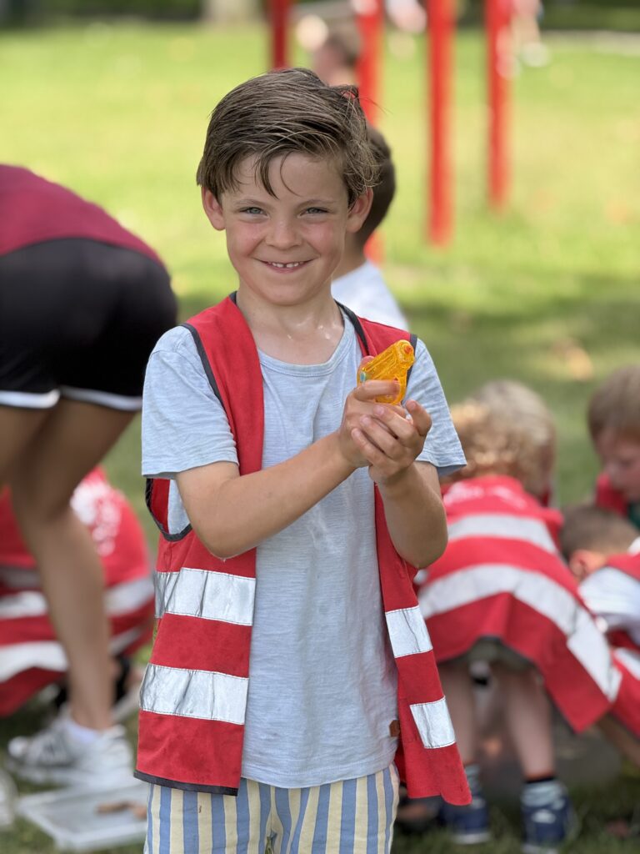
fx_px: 2958
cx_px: 320
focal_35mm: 120
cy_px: 427
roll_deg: -0.1
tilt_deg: -8.7
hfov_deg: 12.3
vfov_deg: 16.4
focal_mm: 15.66
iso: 50
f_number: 2.8
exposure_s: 1/363
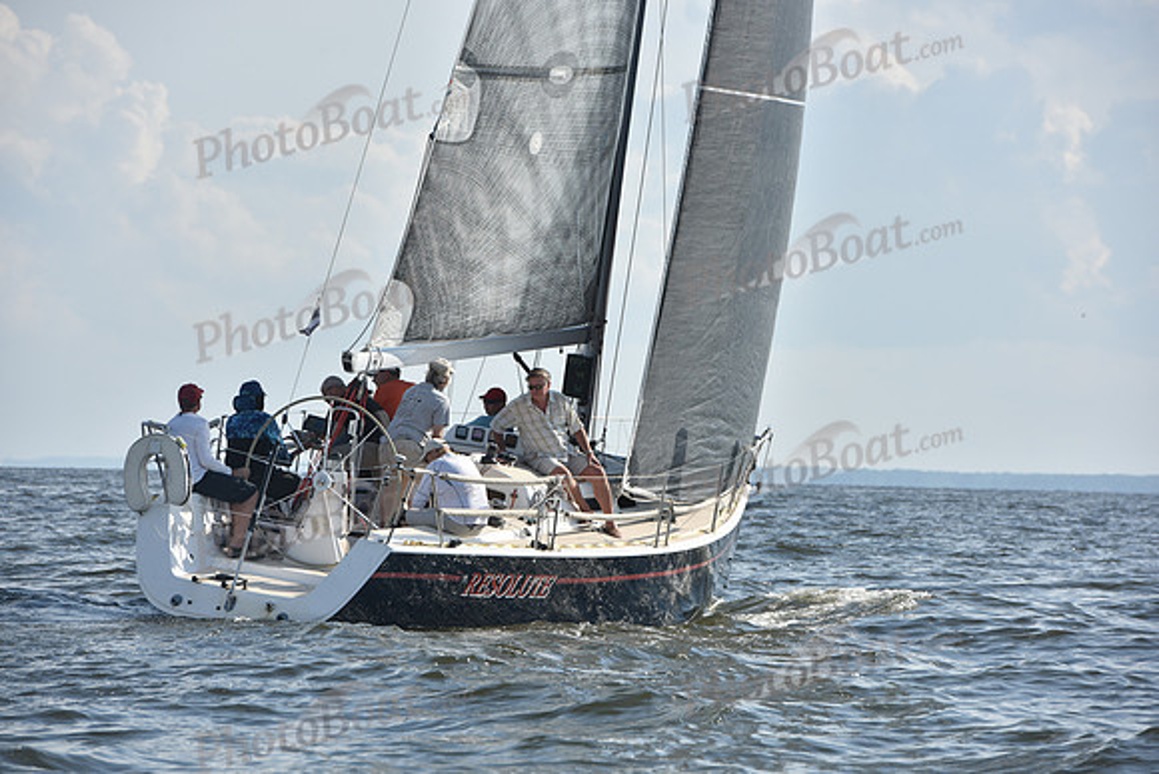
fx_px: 6440
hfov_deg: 10.3
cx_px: 580
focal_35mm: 200
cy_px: 387
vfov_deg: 6.9
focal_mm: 200
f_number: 9
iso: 250
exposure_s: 1/1000
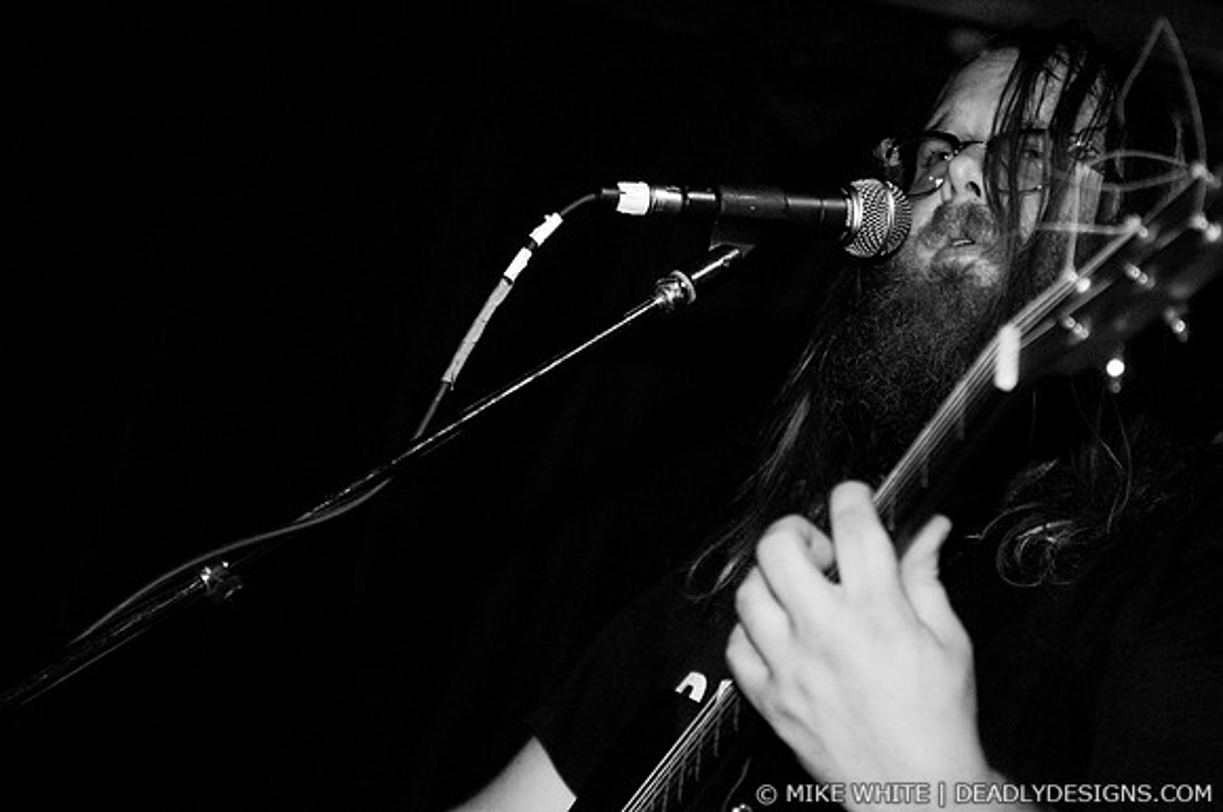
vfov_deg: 13.0
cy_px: 406
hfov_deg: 19.5
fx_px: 3562
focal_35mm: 105
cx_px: 612
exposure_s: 1/40
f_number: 2.8
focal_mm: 70
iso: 1000
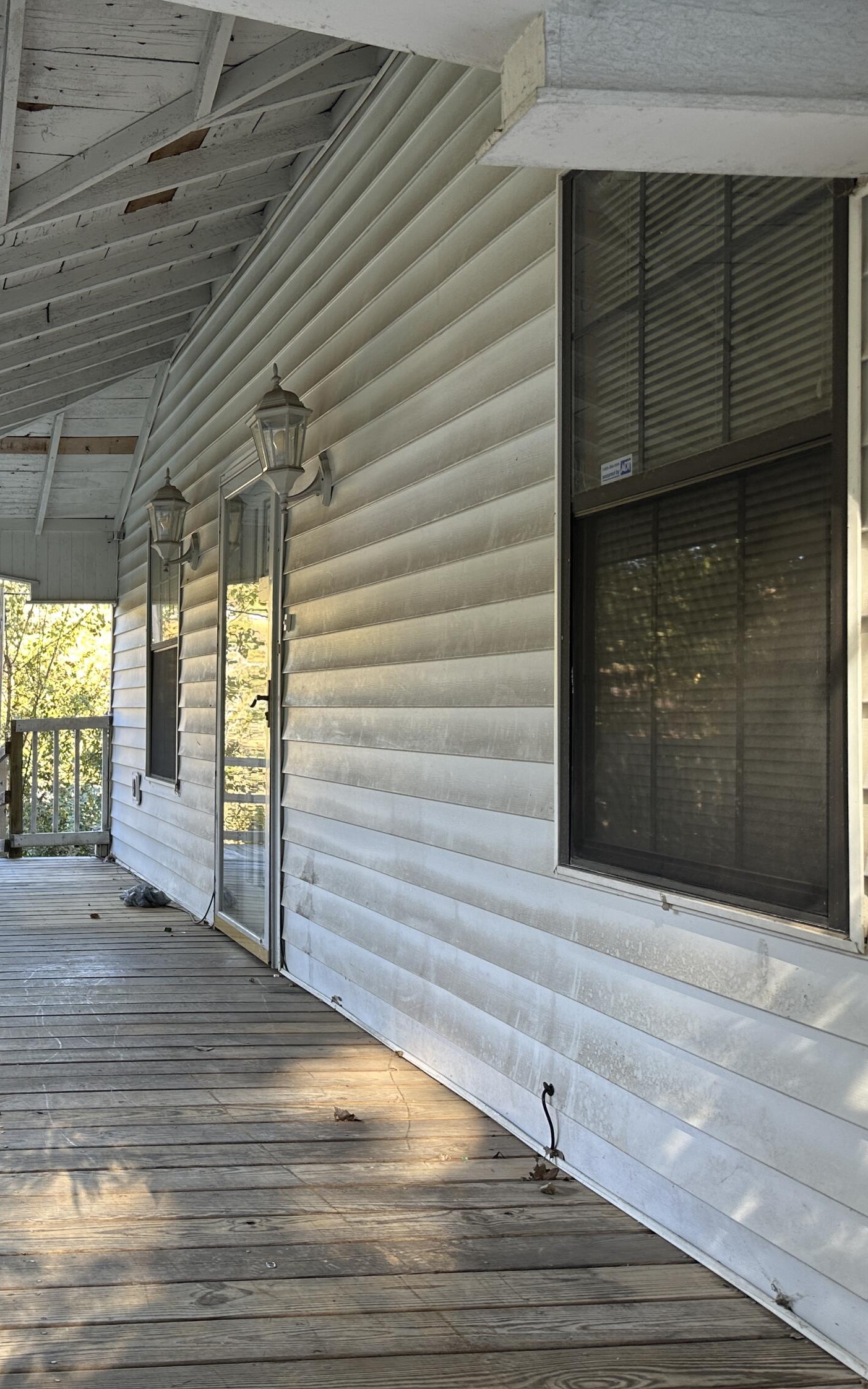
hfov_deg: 34.3
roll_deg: -1.3
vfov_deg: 56.7
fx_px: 1287
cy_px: 694
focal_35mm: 34
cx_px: 25
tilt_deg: +0.6
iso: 80
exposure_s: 1/121
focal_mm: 6.86
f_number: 1.78
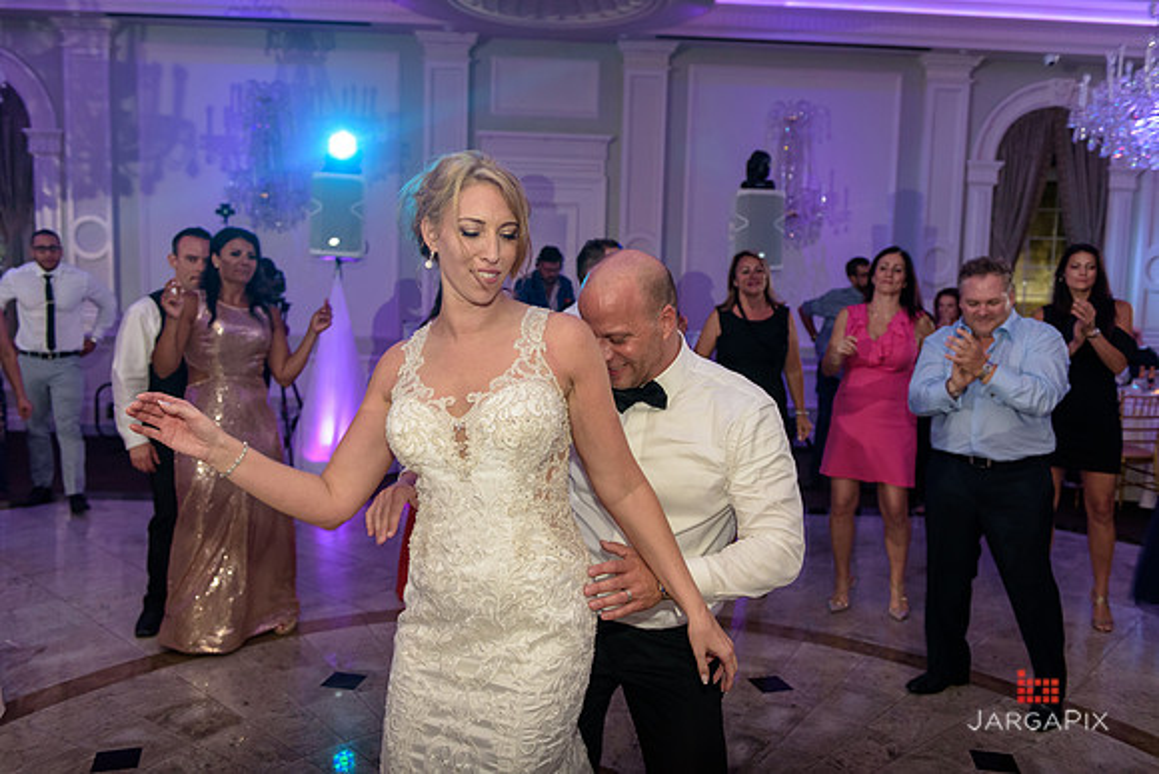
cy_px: 387
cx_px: 580
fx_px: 998
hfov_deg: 60.3
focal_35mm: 31
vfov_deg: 42.3
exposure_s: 1/125
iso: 1600
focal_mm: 31
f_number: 3.2
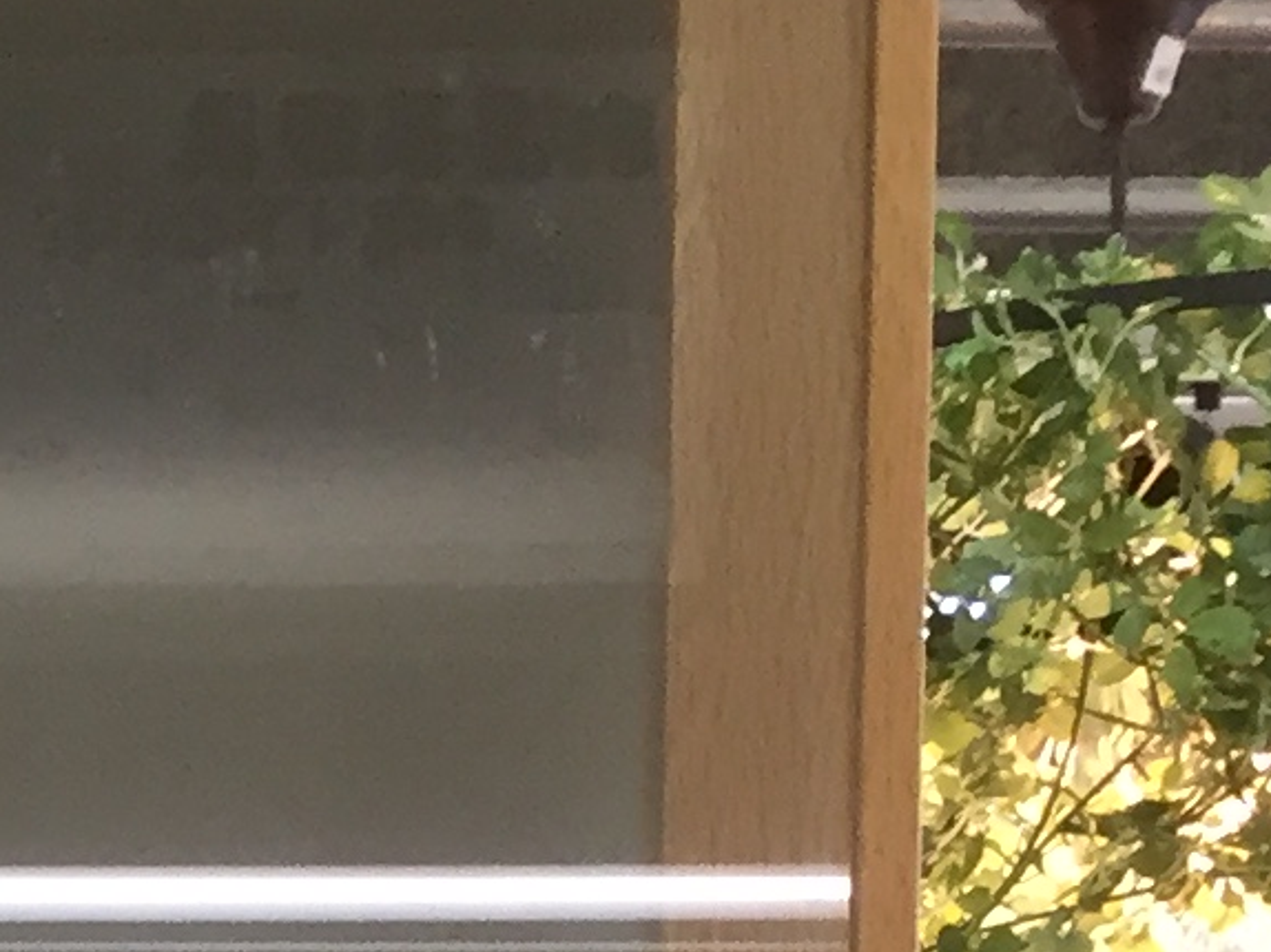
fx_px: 6056
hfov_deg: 11.1
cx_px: -1103
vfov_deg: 8.5
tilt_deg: -2.8
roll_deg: -2.6
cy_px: 1946
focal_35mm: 165
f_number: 2.2
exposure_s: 1/30
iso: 80
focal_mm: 4.15
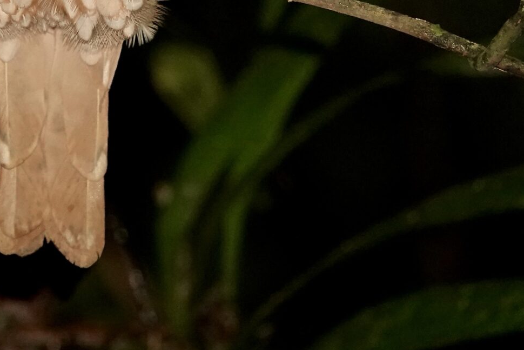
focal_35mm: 979
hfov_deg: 2.1
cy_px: -110
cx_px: 71
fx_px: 14251
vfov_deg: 1.4
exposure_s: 1/60
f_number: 4
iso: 1600
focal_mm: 135.89
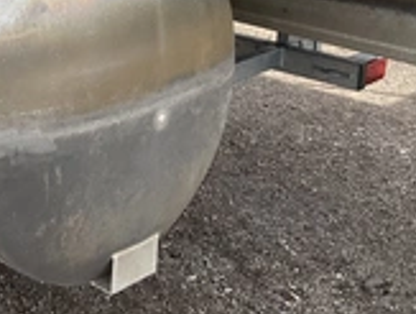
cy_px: 64
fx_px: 855
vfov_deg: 20.6
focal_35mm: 71
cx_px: 28
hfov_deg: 26.3
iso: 25
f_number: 1.8
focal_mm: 3
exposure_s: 1/962
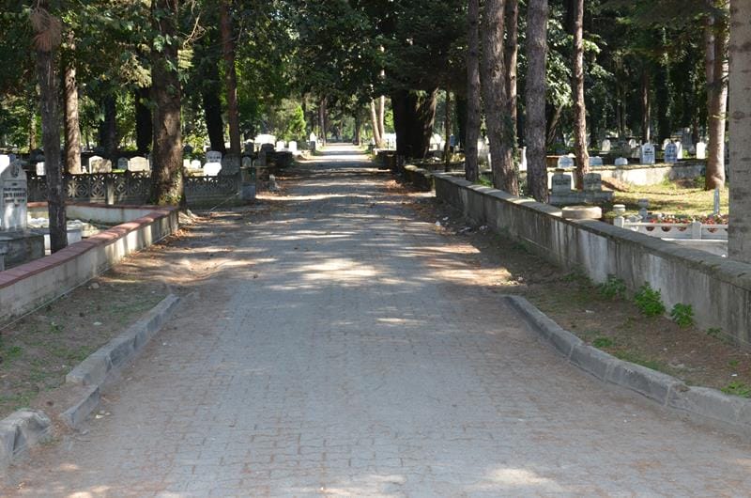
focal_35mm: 52
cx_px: 376
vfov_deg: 25.6
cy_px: 249
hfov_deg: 37.9
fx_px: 1093
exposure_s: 1/250
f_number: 11
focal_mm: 35
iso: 1000
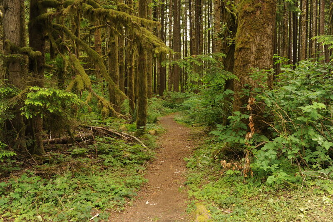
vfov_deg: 37.8
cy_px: 111
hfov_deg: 54.5
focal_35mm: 35
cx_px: 166
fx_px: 323
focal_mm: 35
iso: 200
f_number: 6.3
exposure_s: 1/40
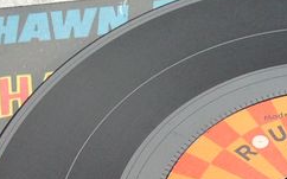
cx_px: 336
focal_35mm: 153
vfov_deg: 8.3
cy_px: 302
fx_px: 1196
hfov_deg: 13.3
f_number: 2.4
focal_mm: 4.28
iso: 64
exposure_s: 1/40
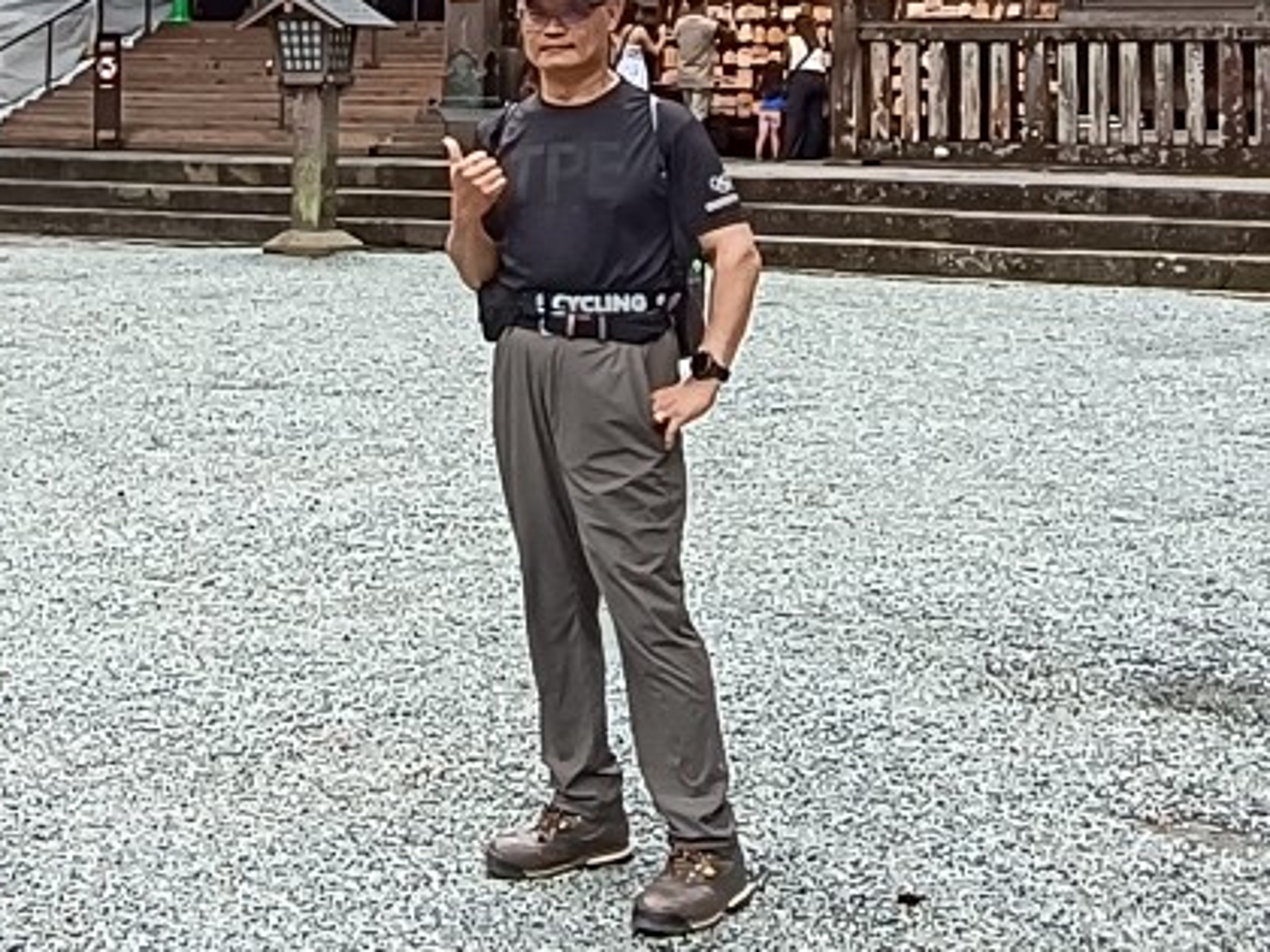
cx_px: 496
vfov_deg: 31.5
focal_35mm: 39
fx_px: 1431
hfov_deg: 47.5
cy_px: -157
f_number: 2.2
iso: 50
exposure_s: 1/200
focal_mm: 1.66
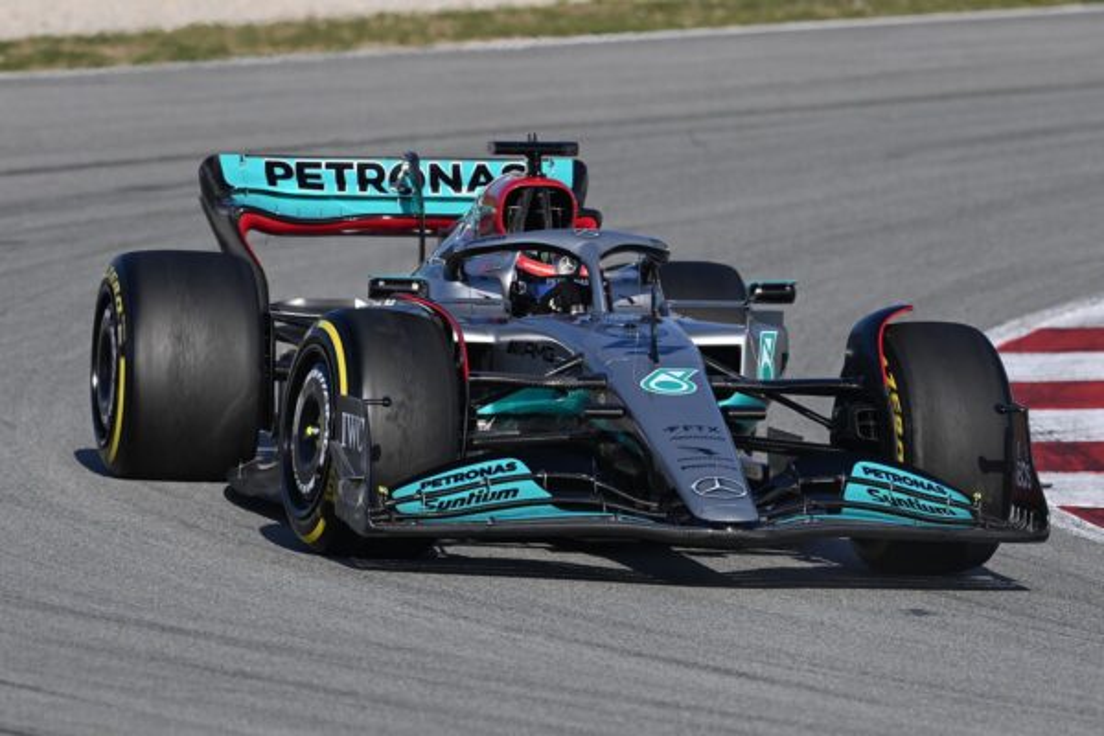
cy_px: 368
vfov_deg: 2.7
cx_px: 552
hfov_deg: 4.1
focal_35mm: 500
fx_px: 15332
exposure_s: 1/1600
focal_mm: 500
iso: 400
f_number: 8
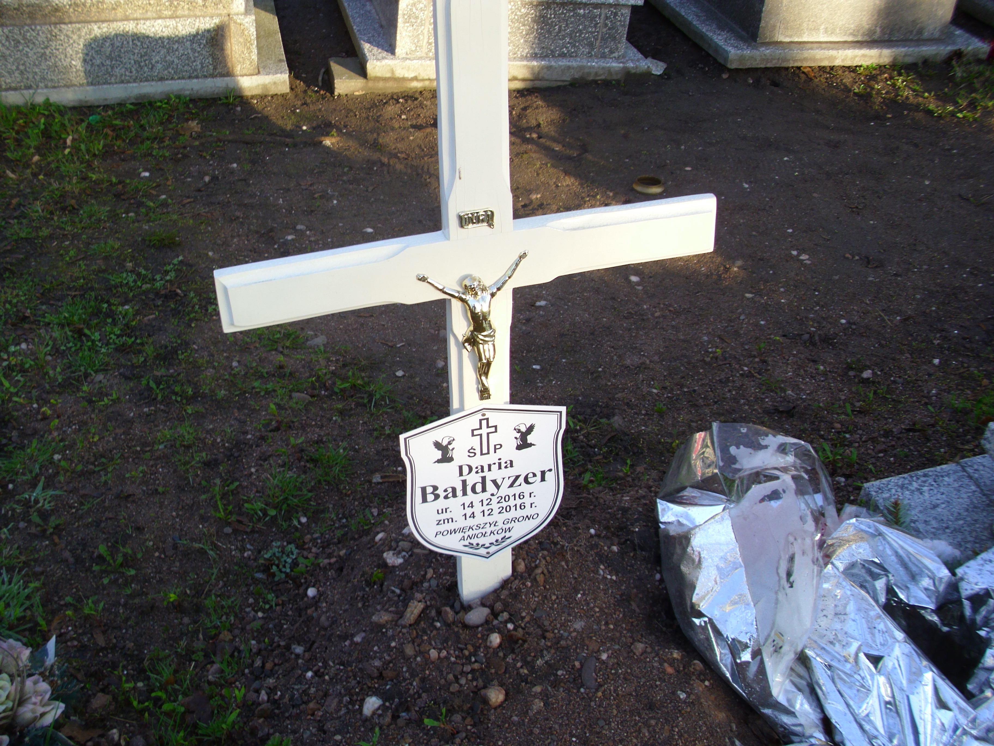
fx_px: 1005
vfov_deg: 40.7
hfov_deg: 52.6
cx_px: 497
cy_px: 373
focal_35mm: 35
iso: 50
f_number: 3
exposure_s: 1/139
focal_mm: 6.2
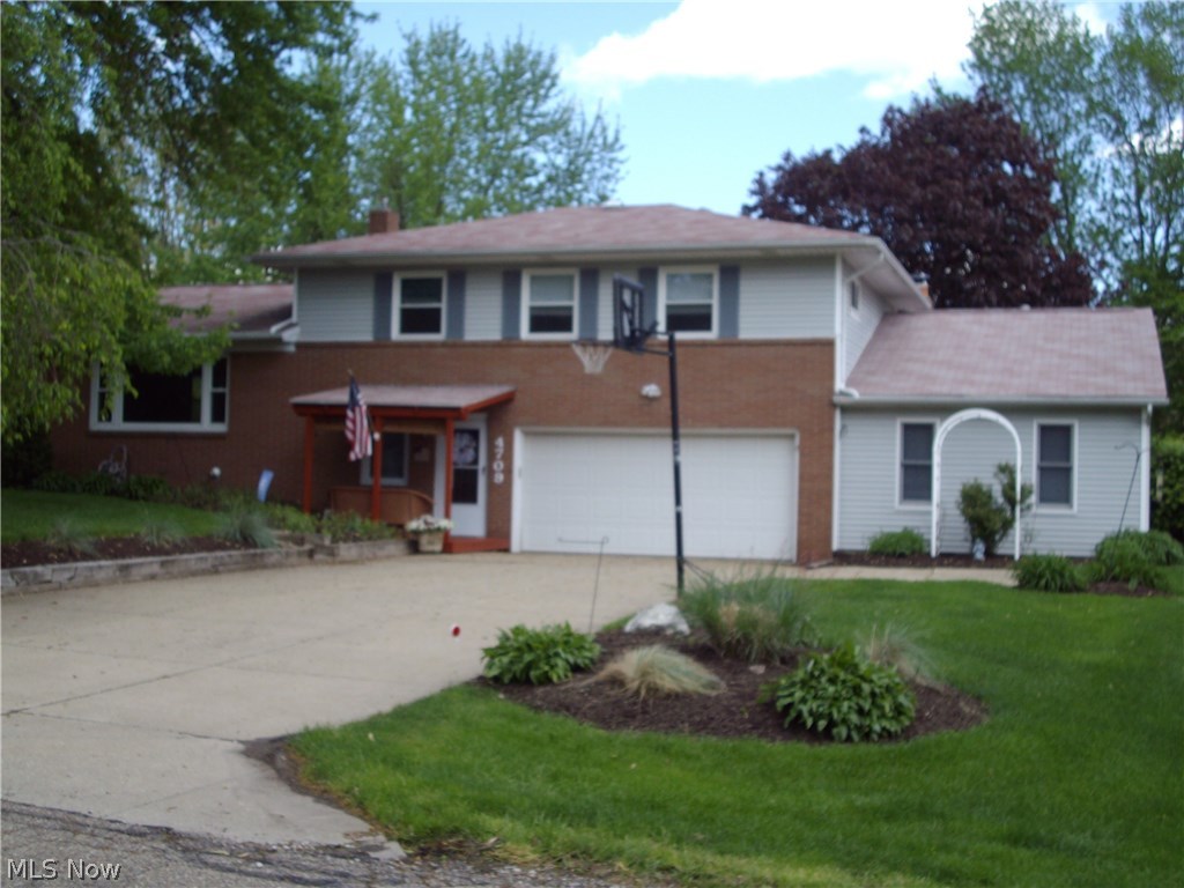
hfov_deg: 41.2
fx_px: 1573
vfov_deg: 31.5
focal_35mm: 46
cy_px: 444
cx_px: 592
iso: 80
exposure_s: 1/320
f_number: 3.1
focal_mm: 7.6
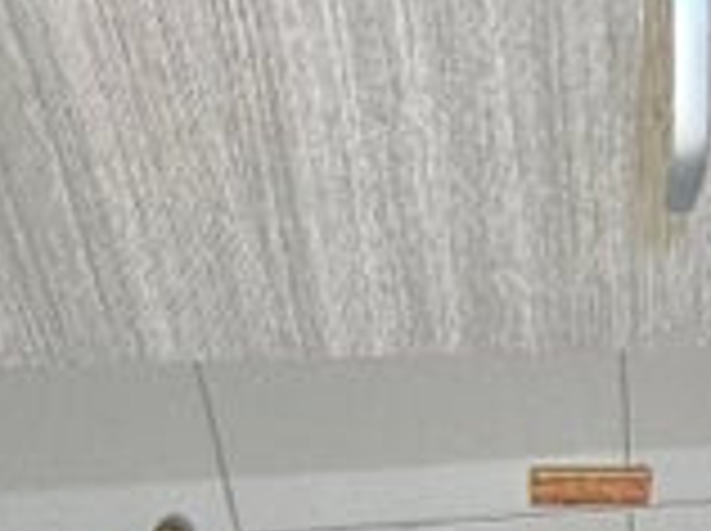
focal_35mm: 65
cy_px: 994
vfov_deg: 17.6
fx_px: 1333
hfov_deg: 26.1
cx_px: 886
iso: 400
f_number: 2.2
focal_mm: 1.65
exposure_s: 1/33.3
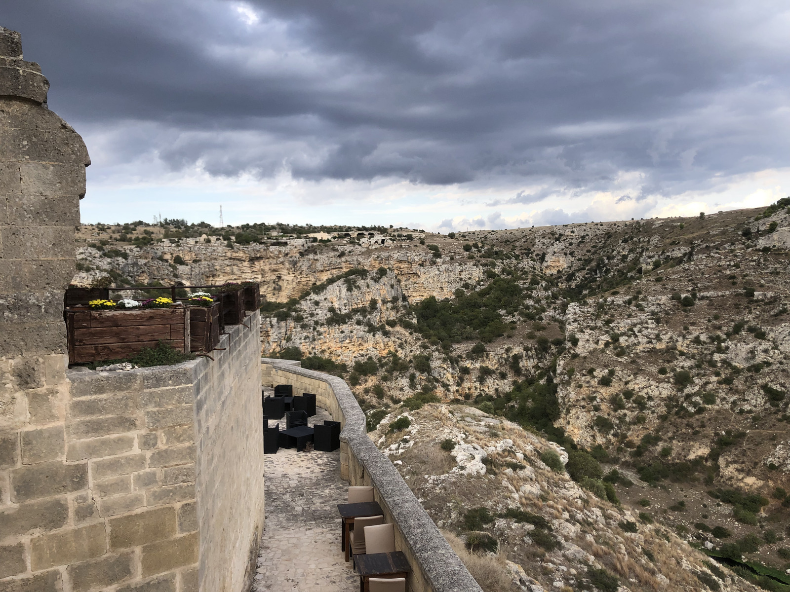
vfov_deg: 49.7
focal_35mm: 28
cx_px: 395
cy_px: 296
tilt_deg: -3.1
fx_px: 639
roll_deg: +1.9
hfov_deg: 63.4
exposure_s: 1/600
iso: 20
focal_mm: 4
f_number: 1.8
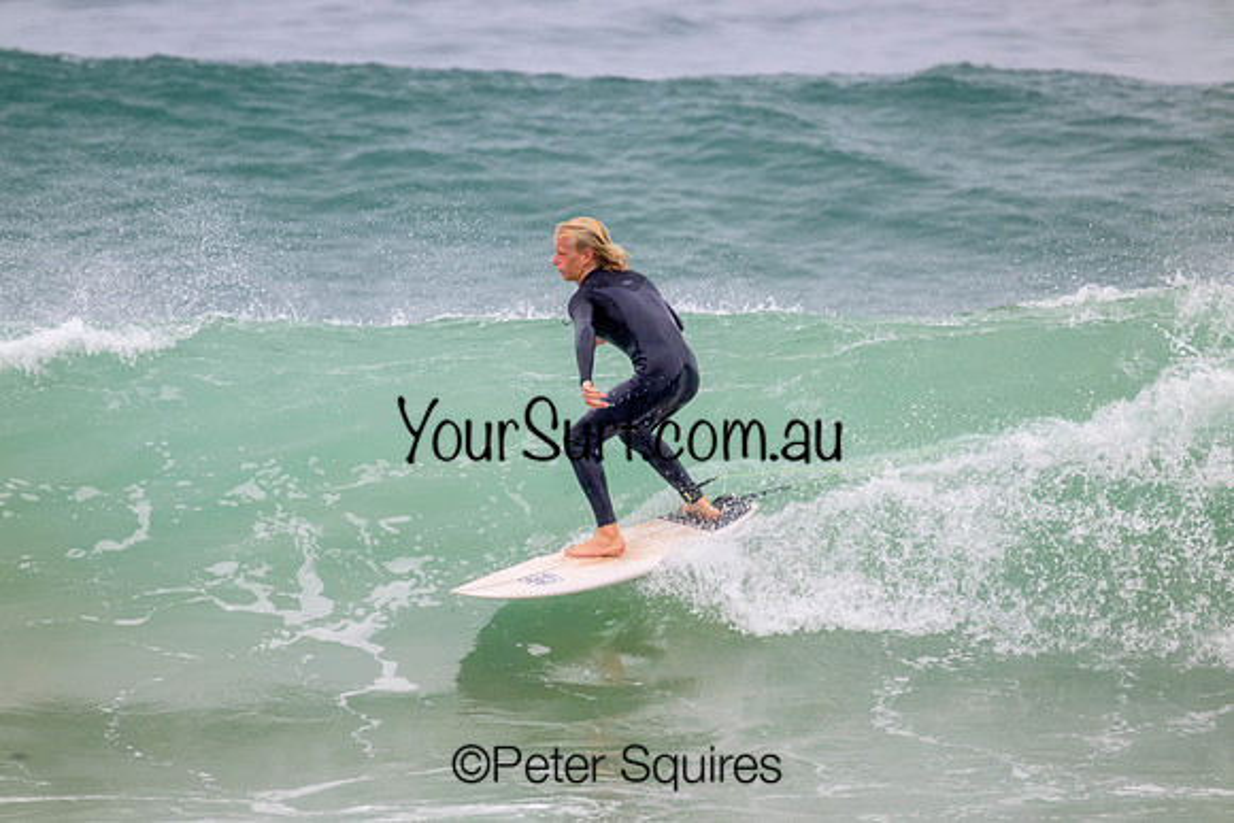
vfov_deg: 1.7
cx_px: 617
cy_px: 412
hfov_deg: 2.6
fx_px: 27427
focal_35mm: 800
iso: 1800
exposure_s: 1/2000
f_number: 11
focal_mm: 800
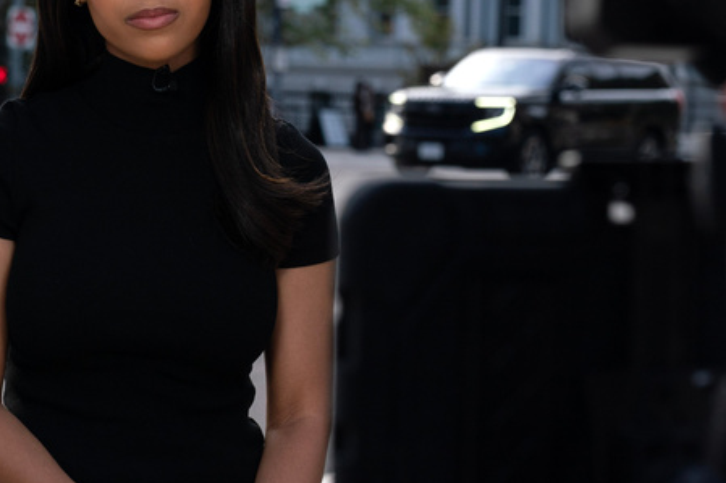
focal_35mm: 114
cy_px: 111
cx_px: 252
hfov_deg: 17.9
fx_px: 2298
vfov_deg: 12.0
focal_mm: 50
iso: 200
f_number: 4
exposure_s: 1/1000
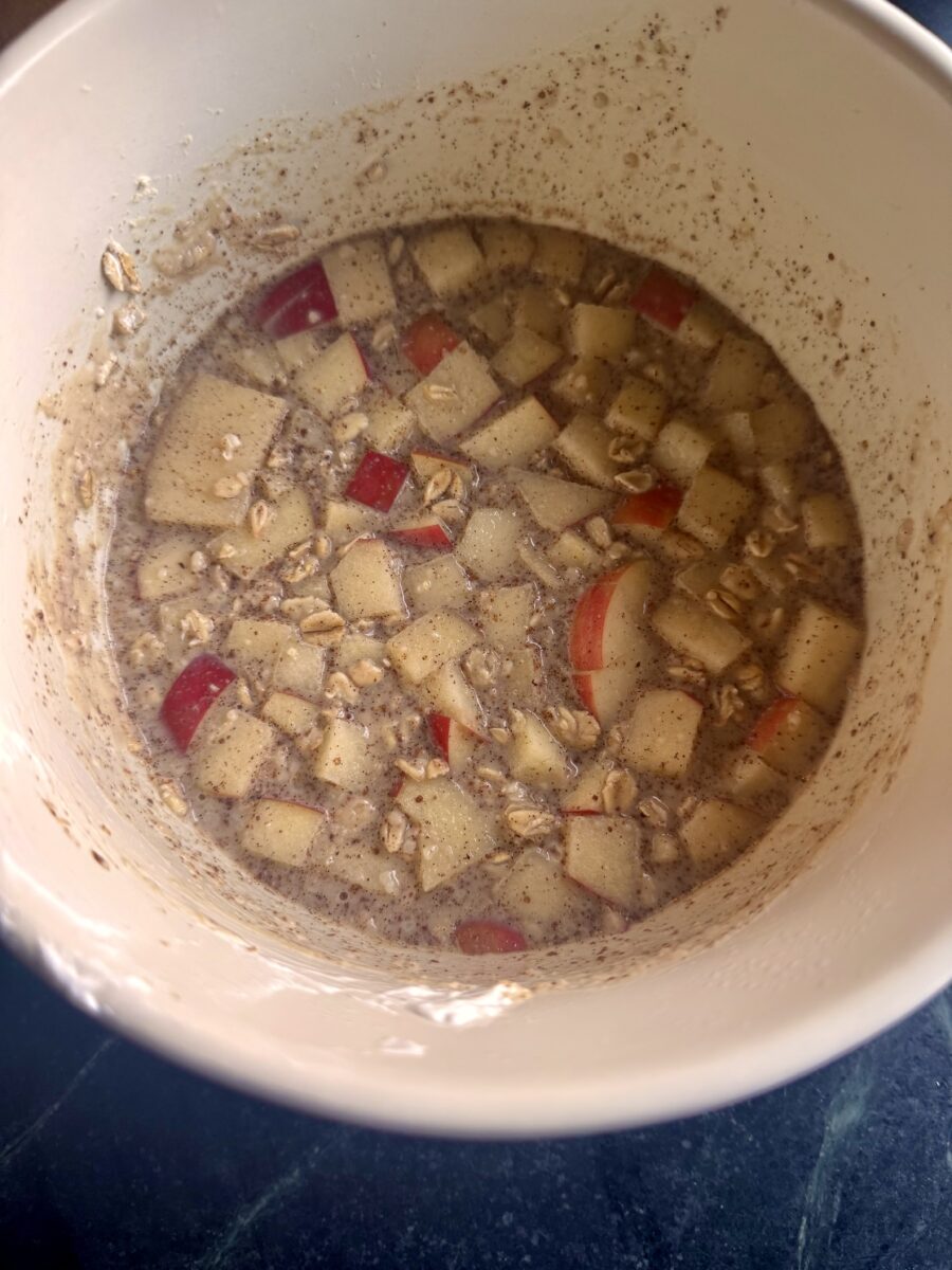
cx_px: 476
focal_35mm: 24
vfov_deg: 71.6
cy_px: 635
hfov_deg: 56.8
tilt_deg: -75.8
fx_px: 880
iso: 200
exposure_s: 1/121
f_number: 1.78
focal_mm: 6.76
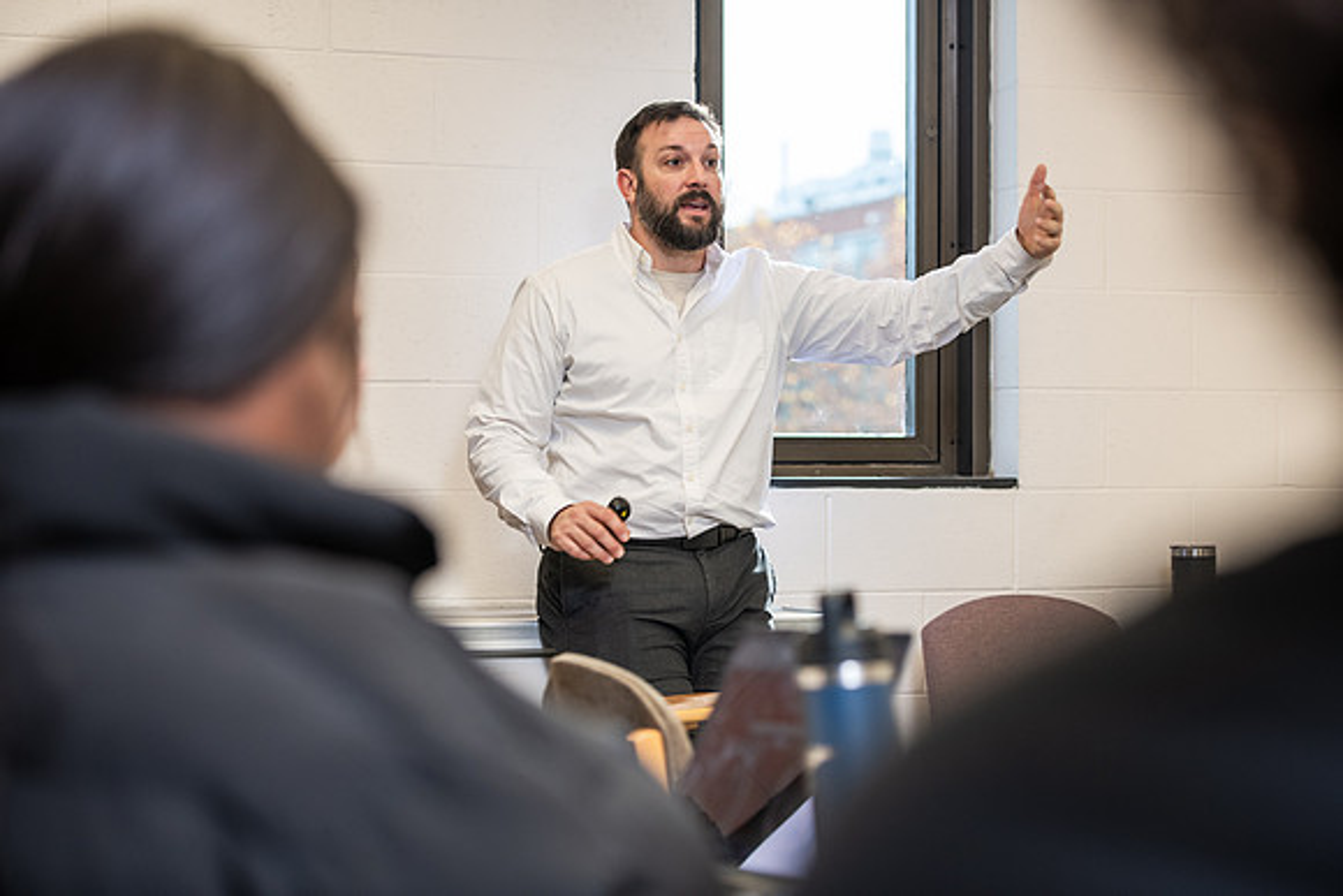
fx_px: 3172
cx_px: 672
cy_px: 448
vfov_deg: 16.1
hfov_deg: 23.9
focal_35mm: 85
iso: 800
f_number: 3.2
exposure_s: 1/200
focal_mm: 85
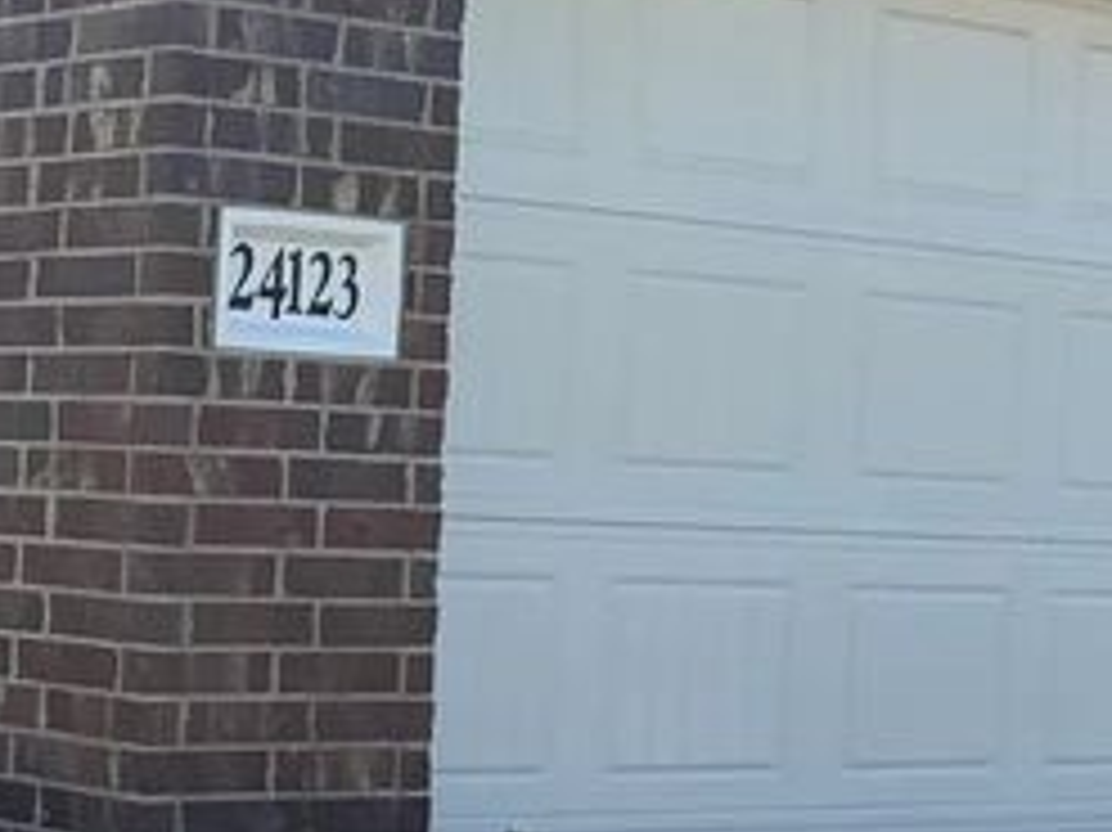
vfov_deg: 13.7
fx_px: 3468
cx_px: -167
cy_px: 441
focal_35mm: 108
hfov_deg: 17.5
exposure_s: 1/3279
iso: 50
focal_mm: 5.96
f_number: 1.6
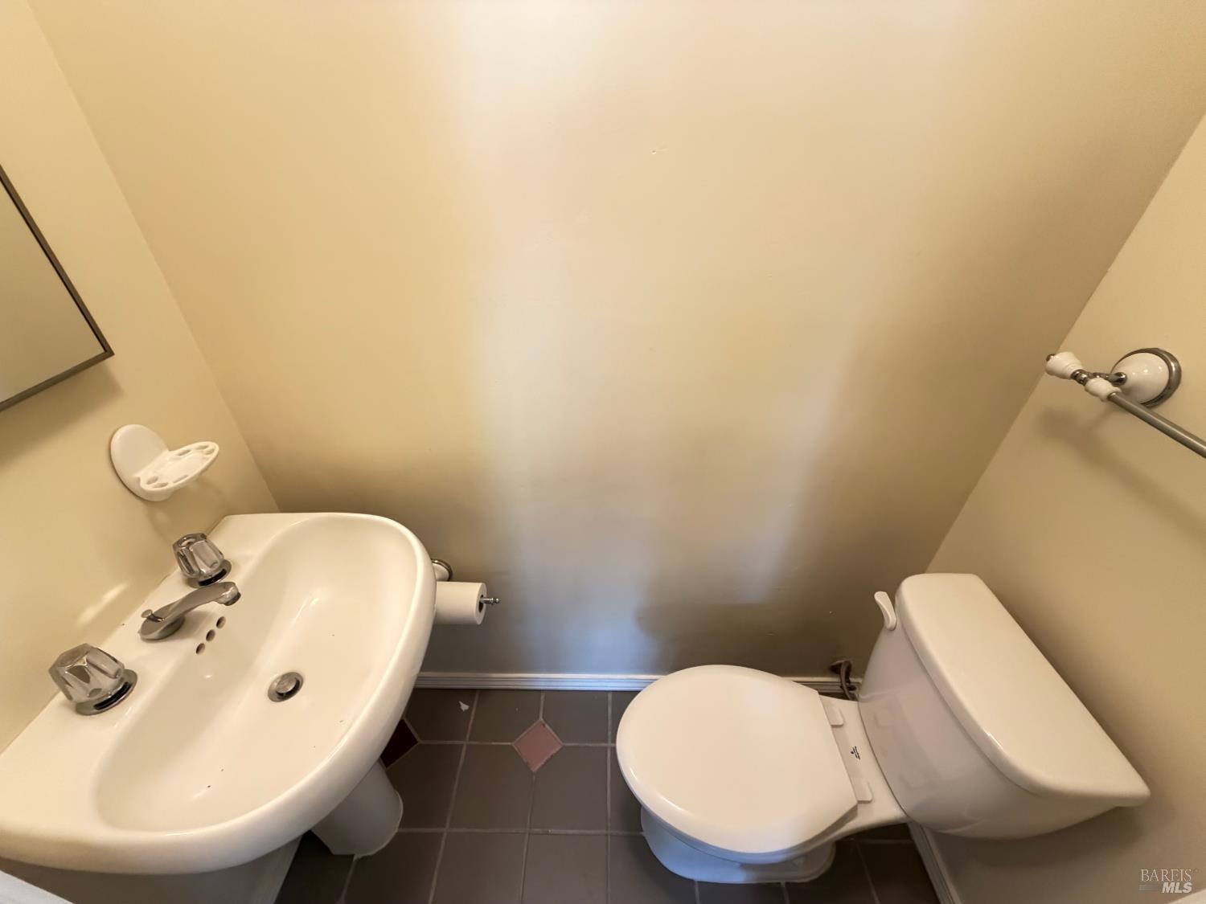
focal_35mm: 14
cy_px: 452
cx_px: 603
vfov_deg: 85.7
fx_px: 488
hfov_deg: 102.1
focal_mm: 2.22
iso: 800
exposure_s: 1/60
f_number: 2.2
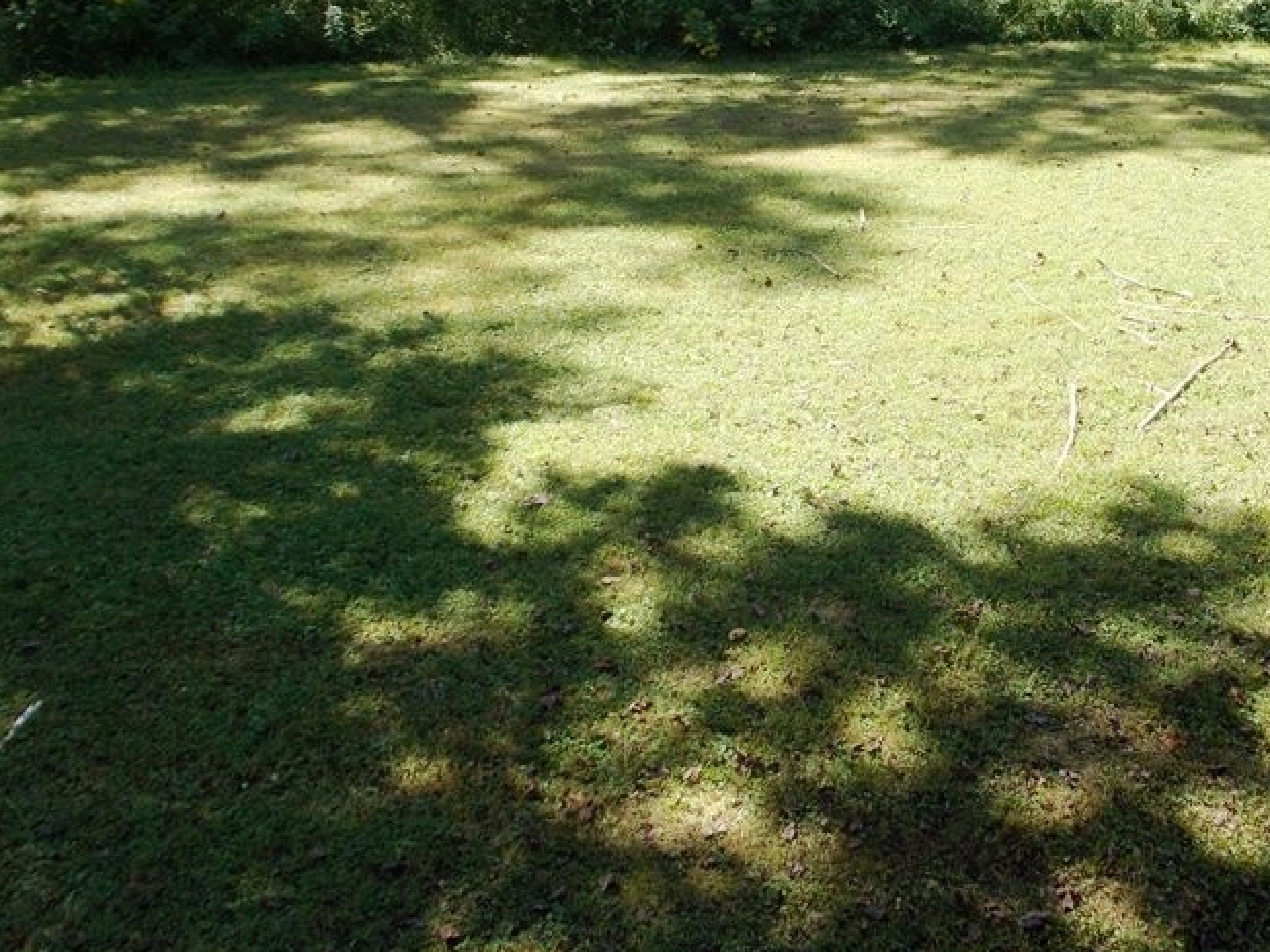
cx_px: 907
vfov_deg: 33.0
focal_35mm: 43
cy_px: 250
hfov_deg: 42.9
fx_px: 1577
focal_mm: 4.6
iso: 80
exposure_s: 1/160
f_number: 3.2
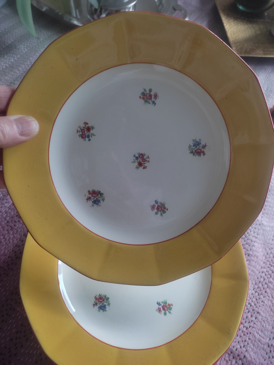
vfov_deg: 67.3
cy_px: 182
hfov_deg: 53.1
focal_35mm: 26
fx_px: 274
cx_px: 137
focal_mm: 4.74
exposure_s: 1/25
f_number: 1.79
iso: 804
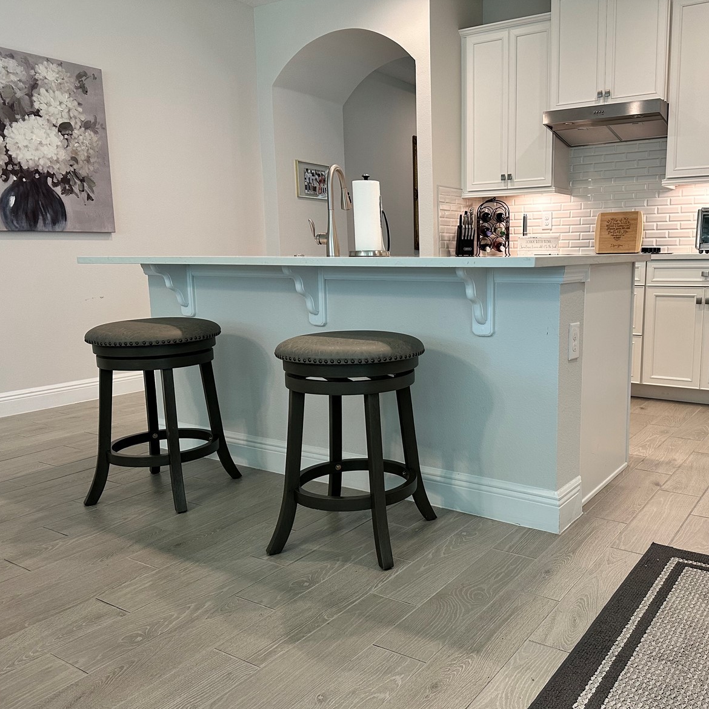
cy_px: 361
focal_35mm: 29
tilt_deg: -8.5
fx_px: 672
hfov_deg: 54.7
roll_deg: -0.6
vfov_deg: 55.6
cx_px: 461
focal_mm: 6.86
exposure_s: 1/120
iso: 200
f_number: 1.78
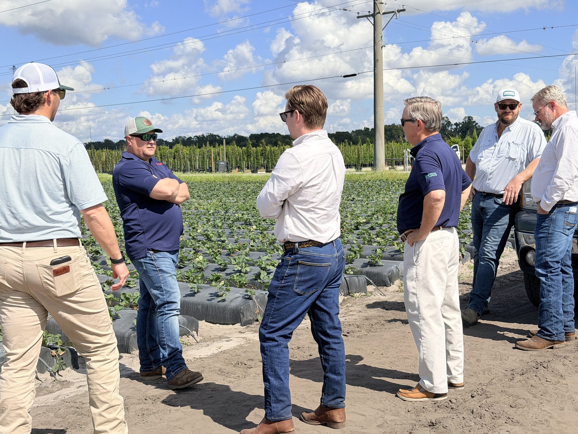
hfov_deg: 39.7
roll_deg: +1.0
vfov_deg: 30.3
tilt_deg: -3.9
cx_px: 289
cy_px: 217
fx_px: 801
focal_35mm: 48
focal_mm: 6.76
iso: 64
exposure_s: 1/7143
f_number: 1.78
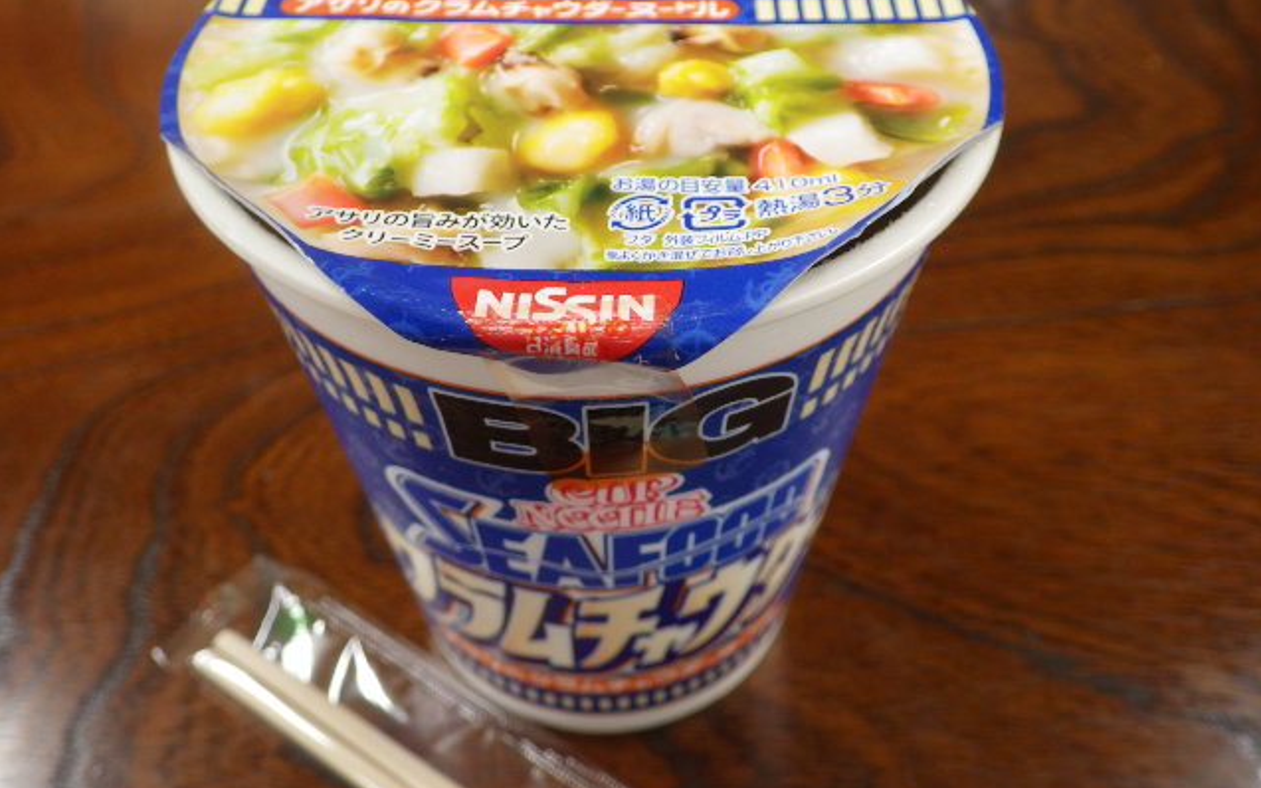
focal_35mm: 33
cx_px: 631
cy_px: 396
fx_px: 1134
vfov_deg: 38.3
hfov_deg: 58.1
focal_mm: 5.5
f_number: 2.3
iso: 320
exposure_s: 1/50
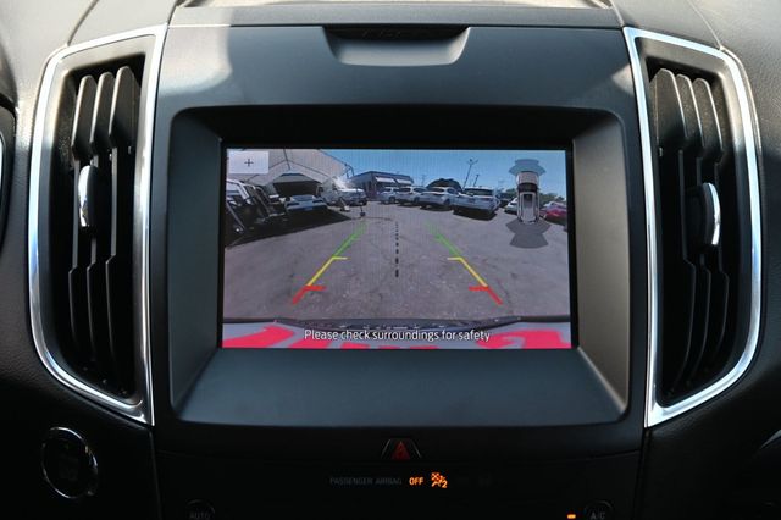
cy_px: 260
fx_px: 1626
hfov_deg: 27.0
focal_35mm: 75
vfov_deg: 18.2
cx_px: 390
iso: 720
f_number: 6.3
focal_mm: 50
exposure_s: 1/125
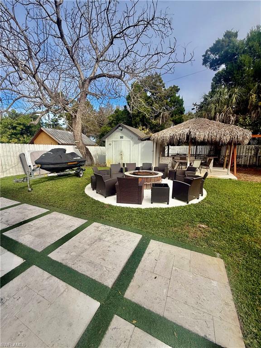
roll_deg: -1.0
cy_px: 174
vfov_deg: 102.1
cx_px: 130
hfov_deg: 85.7
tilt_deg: -9.3
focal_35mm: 14
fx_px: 141
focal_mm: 2.22
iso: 50
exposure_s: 1/1572
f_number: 2.2
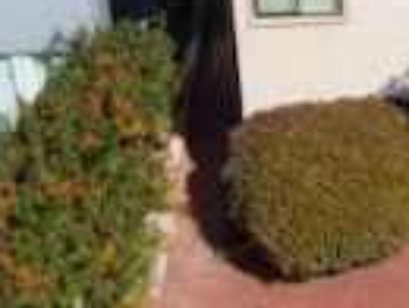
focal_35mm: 118
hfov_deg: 16.1
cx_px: 469
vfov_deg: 11.5
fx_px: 1397
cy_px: -270
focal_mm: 4.39
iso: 100
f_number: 2.8
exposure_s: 1/1750
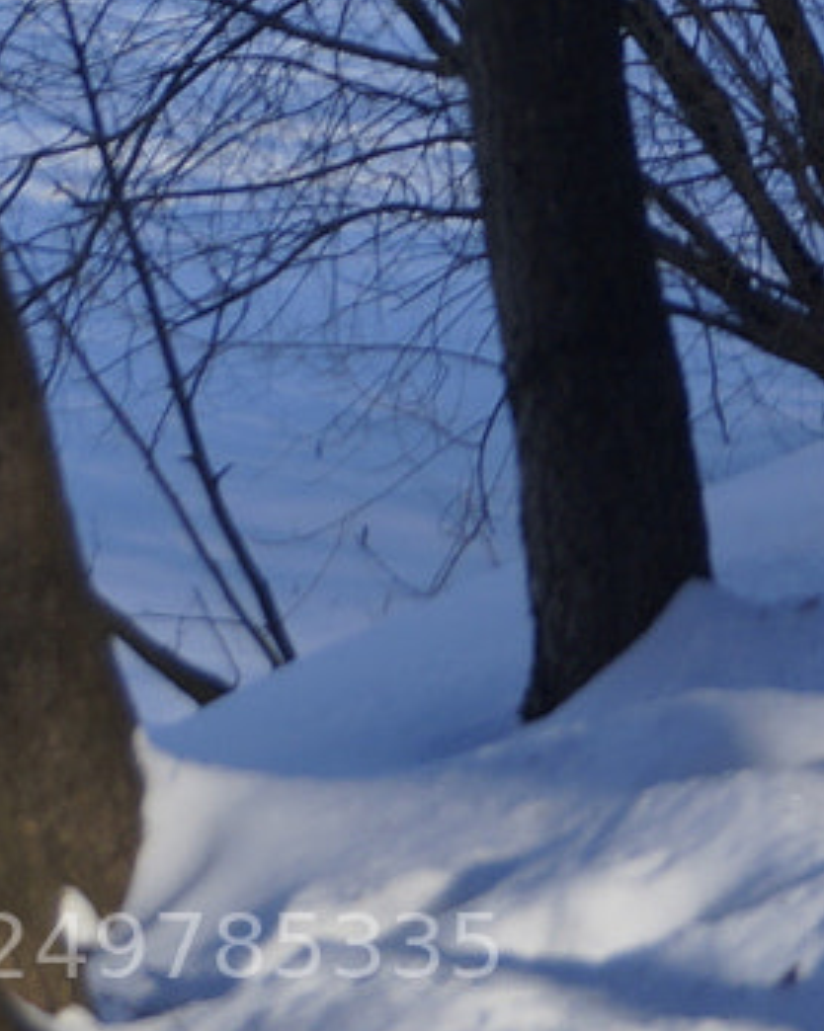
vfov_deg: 9.7
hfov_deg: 7.8
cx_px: 1322
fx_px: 5919
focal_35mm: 194
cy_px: -394
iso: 100
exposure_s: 1/1000
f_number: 4.5
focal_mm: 30
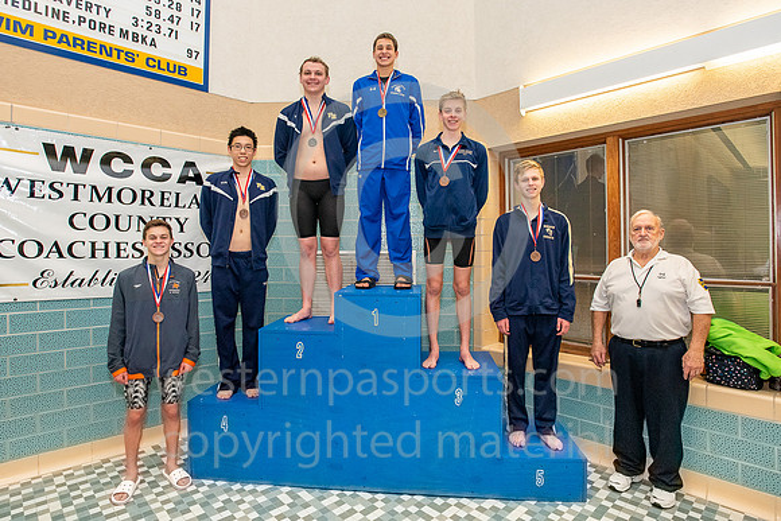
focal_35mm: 19
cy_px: 246
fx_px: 423
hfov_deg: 85.4
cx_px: 379
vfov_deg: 63.3
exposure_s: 1/200
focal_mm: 17
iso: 2000
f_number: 8
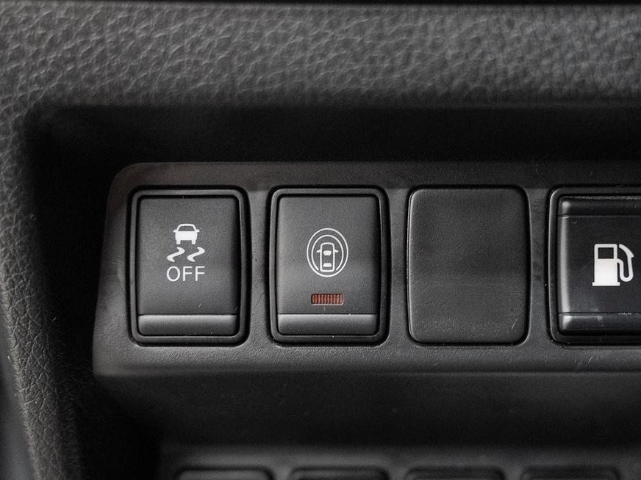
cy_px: 266
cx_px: 391
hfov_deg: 33.7
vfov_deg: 25.6
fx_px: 1055
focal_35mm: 57
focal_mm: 30.5
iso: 1000
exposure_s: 1/30
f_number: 3.5
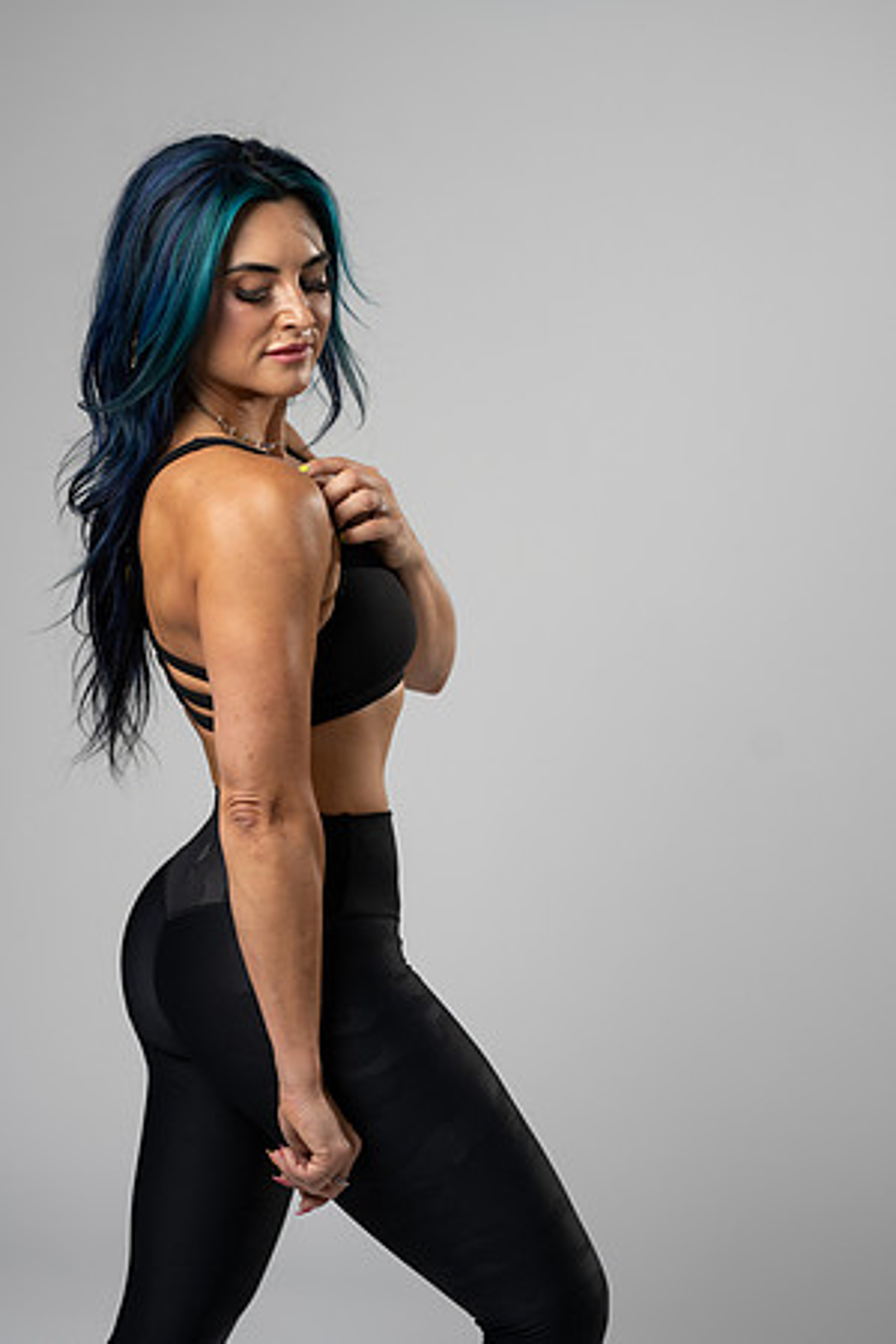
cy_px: 672
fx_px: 3173
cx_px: 448
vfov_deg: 23.9
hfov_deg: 16.1
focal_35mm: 85
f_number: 3.2
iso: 200
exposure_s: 1/160
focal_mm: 85
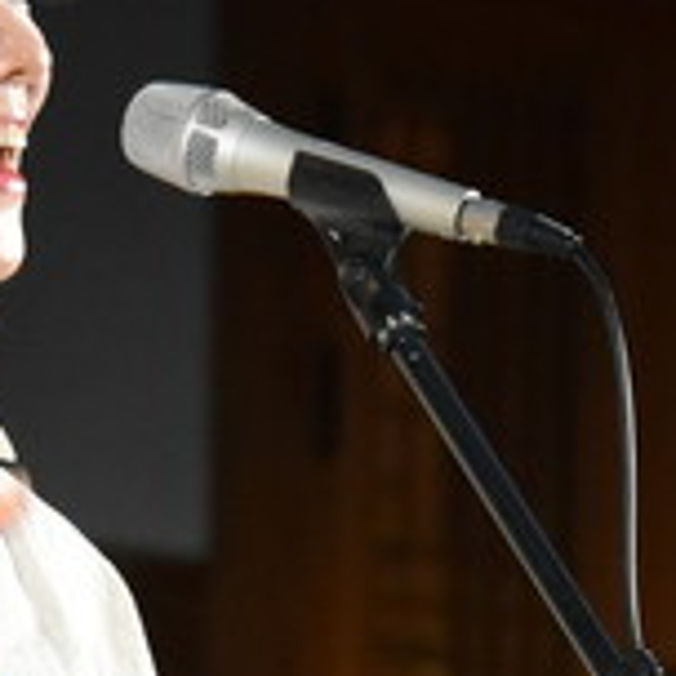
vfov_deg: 1.9
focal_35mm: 915
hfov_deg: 1.9
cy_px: 494
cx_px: -133
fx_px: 20216
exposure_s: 1/320
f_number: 7.1
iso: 5000
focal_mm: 170
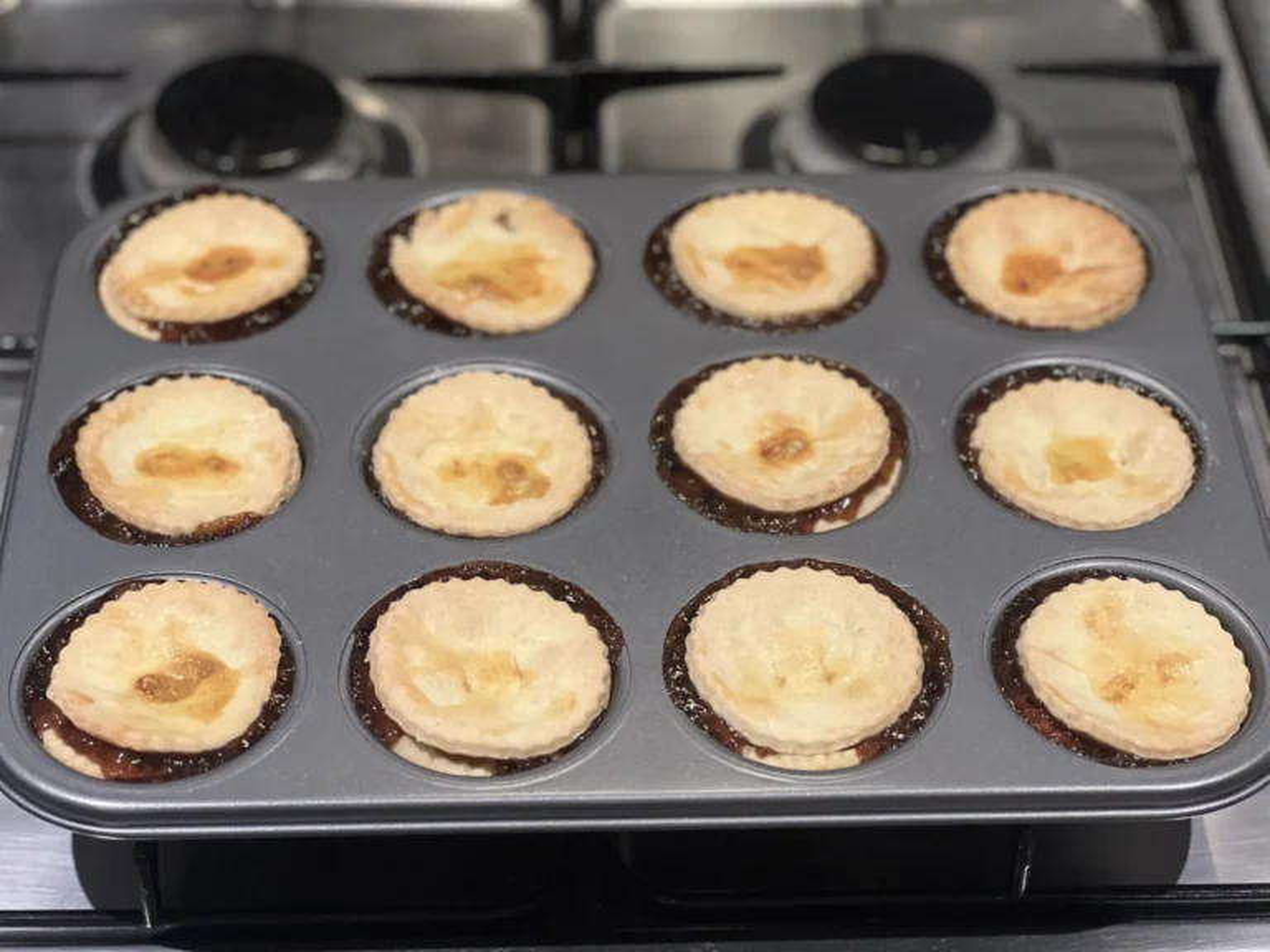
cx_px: 635
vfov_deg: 19.1
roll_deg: -1.9
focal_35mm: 77
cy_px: 476
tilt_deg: -44.3
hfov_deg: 25.3
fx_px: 2825
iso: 320
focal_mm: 9
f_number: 2.8
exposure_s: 1/33
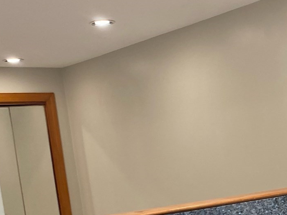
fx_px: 630
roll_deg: +5.2
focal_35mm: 76
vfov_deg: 18.4
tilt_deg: -11.7
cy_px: 258
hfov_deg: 24.3
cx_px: 298
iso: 125
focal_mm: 4.25
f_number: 1.8
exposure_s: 1/120
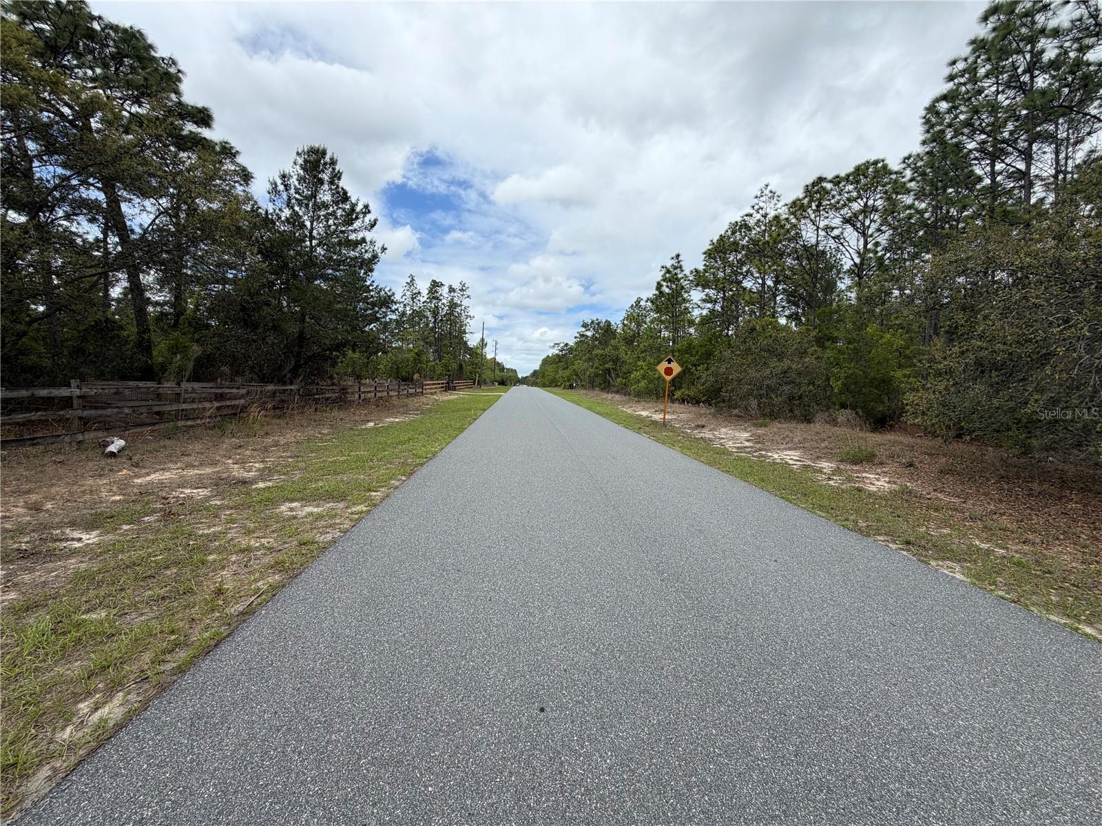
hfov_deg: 102.1
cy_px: 413
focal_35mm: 14
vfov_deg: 85.7
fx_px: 446
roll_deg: -1.8
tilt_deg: -3.0
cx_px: 551
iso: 20
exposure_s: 1/955
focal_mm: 2.22
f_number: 2.2
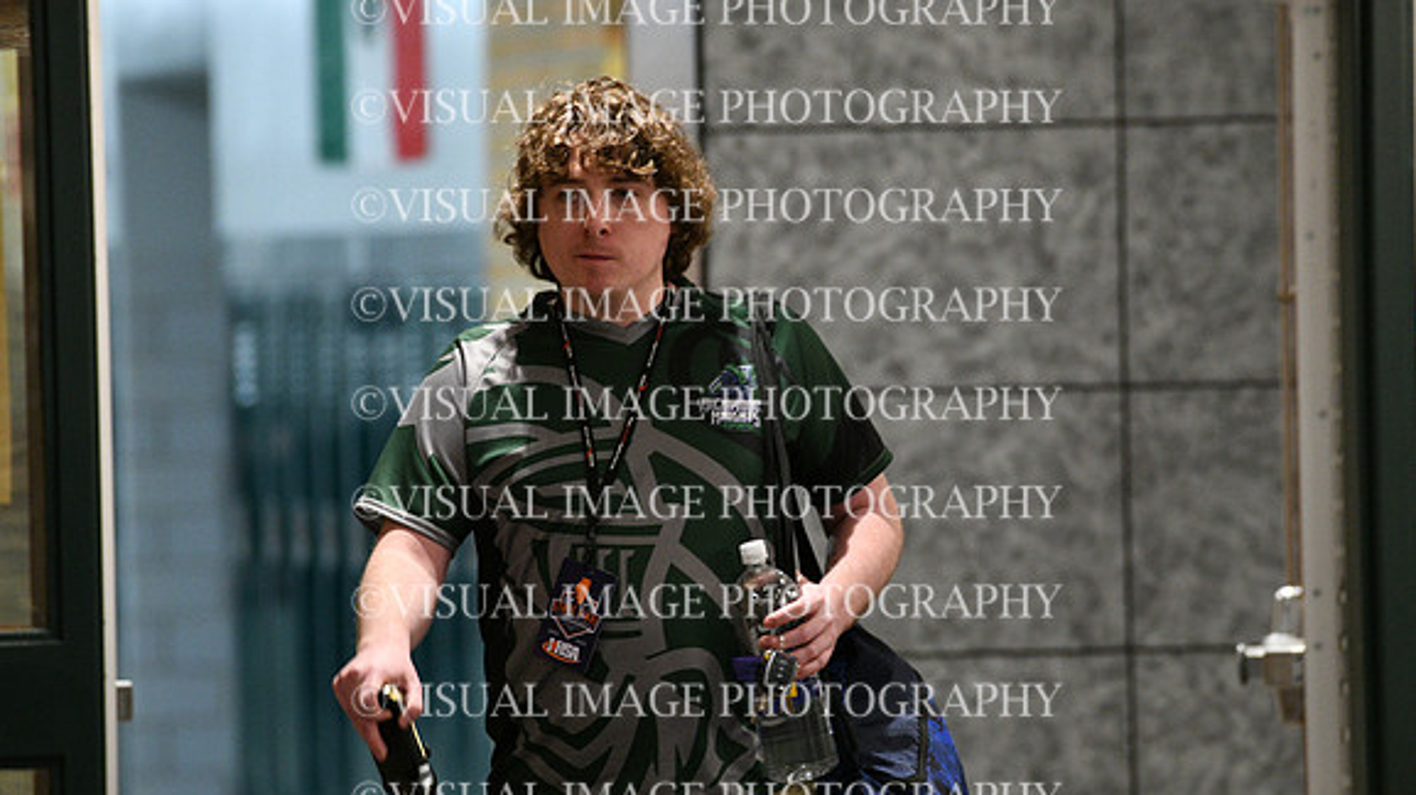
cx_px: 707
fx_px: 14637
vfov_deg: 3.1
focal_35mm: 390
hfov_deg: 5.5
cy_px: 453
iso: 6400
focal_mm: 370
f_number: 5.6
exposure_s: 1/125
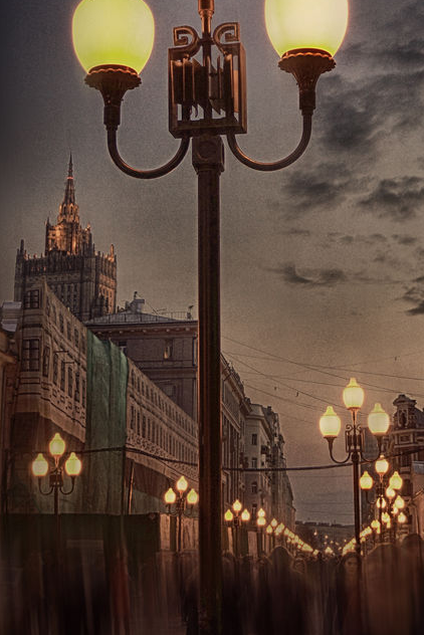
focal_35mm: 75
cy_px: 237
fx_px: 1318
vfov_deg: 27.0
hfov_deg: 18.2
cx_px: 300
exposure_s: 1/60
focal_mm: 35
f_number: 4.5
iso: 250
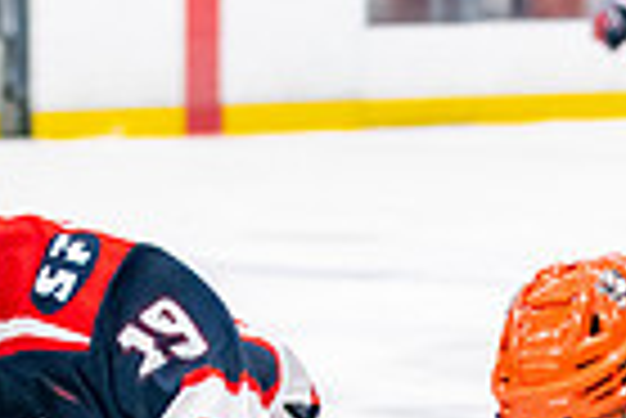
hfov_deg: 5.2
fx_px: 6876
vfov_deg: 3.4
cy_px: 974
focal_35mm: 395
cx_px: 522
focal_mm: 70
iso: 2500
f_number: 3.2
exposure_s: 1/640
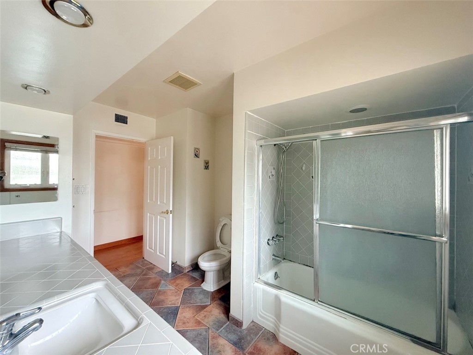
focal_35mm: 14
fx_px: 191
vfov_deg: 85.7
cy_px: 178
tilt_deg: +0.3
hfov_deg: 102.1
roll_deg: -0.6
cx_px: 236
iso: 640
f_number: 2.2
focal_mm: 2.22
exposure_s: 1/60
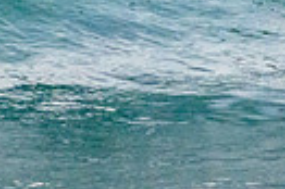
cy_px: -101
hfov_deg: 0.6
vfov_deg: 0.4
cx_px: 339
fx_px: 28061
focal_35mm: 3549
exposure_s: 1/2000
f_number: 11
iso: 12800
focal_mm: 800
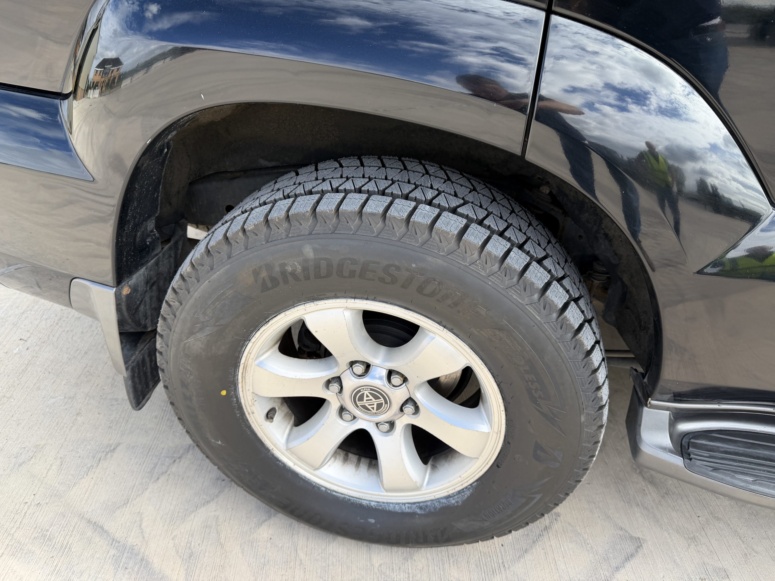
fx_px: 537
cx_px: 388
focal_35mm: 24
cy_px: 290
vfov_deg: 56.8
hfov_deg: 71.6
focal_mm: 6.76
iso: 80
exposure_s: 1/943
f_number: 1.78
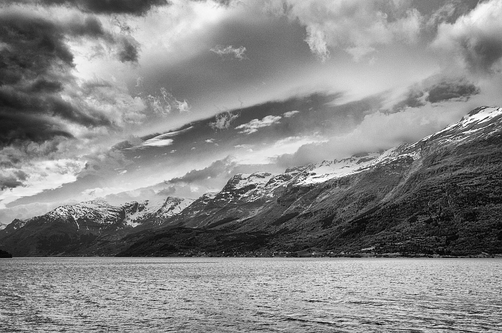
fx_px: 501
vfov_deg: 36.8
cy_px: 166
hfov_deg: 53.2
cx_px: 251
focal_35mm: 36
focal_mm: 24
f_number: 11
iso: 200
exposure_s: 1/640
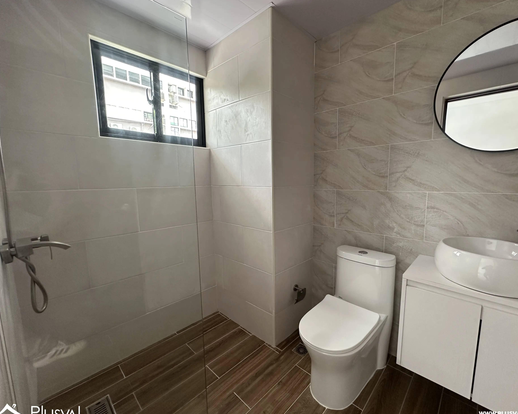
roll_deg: +0.6
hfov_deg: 96.7
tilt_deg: -8.1
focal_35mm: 15
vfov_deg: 84.0
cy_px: 210
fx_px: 230
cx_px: 276
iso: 200
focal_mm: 2.22
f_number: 2.2
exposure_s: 1/99
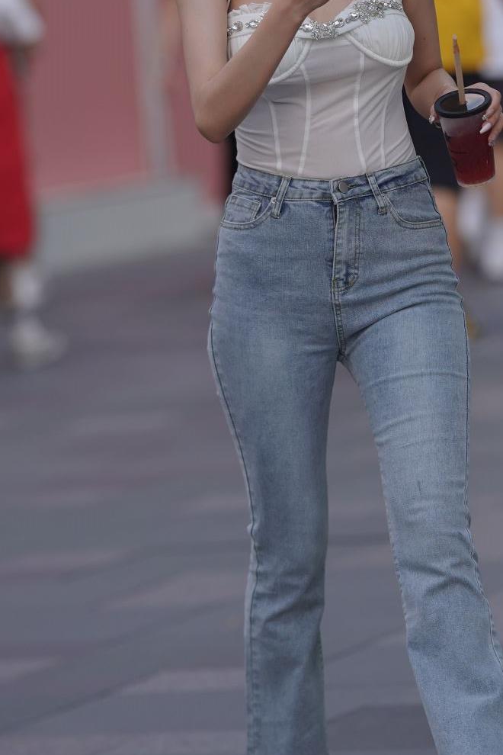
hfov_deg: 4.1
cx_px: 298
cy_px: 146
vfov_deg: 6.1
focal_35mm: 337
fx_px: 7062
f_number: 2.2
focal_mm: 135
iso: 320
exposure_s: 1/400
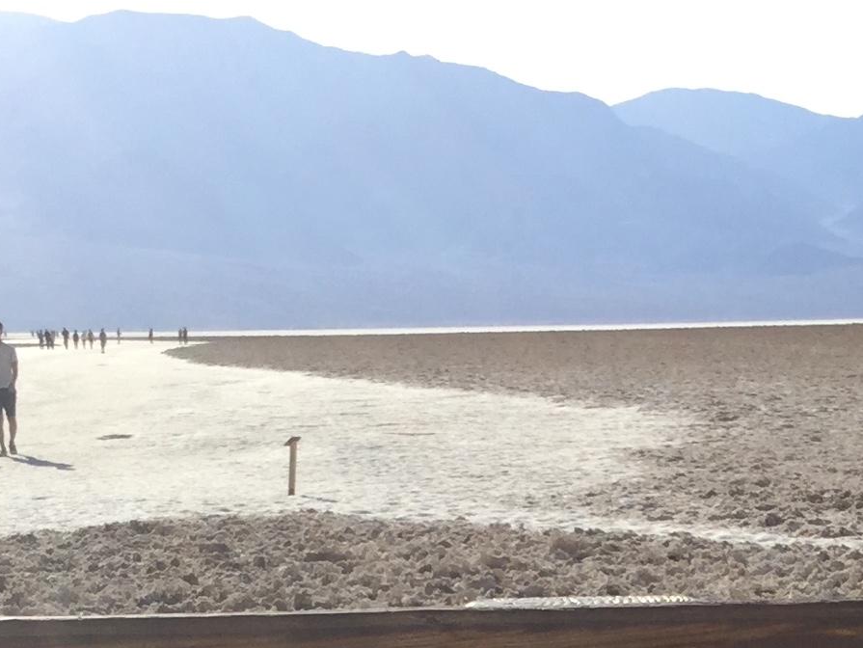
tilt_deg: -15.7
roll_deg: +0.6
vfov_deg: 12.3
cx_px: 533
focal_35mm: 113
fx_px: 2818
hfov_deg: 17.4
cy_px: 1058
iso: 25
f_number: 2.4
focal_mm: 3.3
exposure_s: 1/947
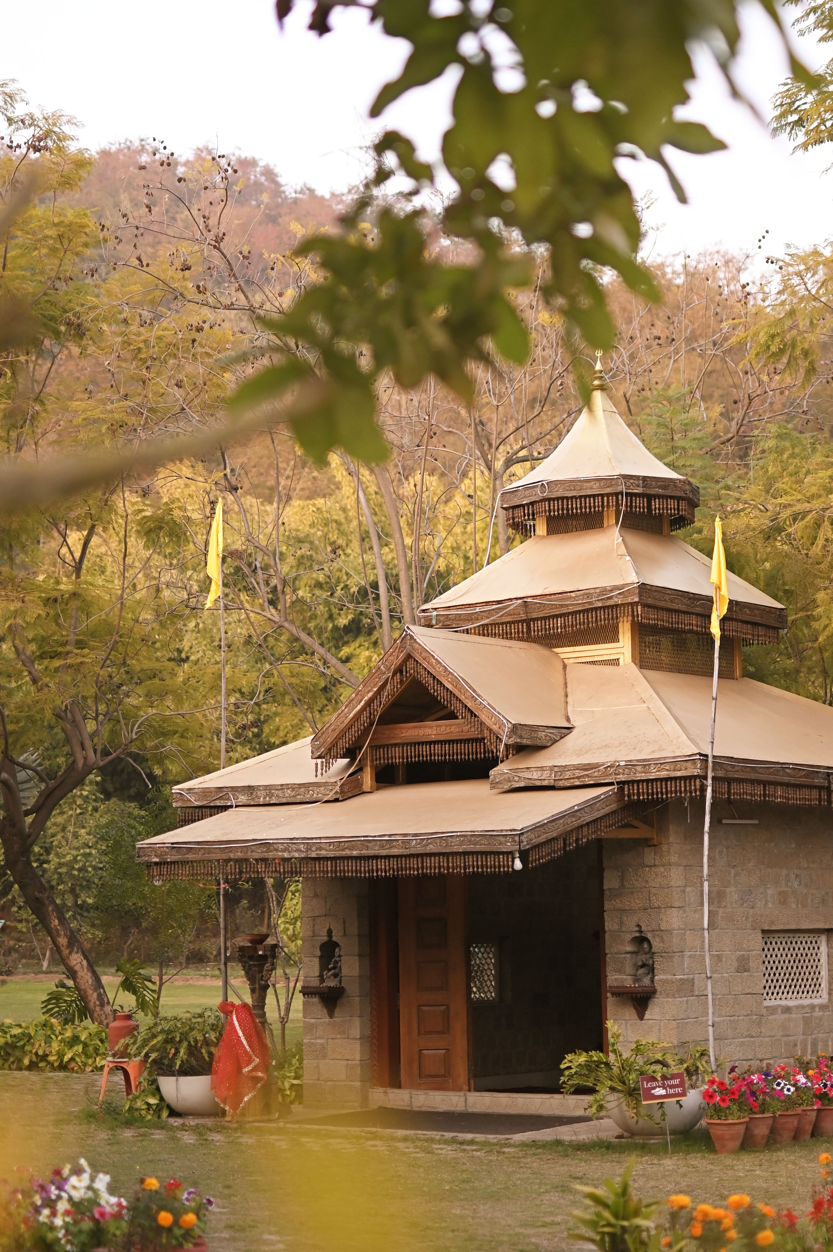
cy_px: 487
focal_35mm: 77
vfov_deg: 26.3
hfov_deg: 17.7
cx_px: 500
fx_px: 2676
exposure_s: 1/1250
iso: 500
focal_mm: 50
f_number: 1.4
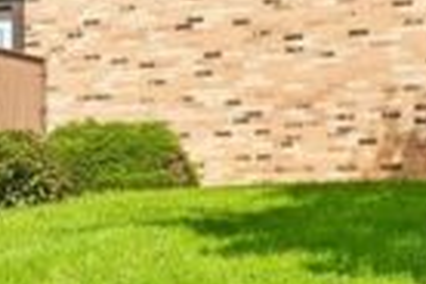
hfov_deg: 15.5
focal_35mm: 111
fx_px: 1315
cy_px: 14
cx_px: -364
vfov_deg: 12.2
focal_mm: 19.2
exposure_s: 1/1000
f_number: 8
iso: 400
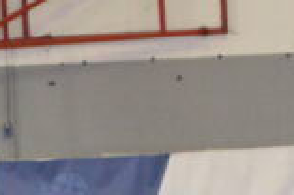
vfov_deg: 2.5
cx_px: 79
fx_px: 4395
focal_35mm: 539
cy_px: 625
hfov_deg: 3.8
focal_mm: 55
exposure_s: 1/60
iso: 1800
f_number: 5.6
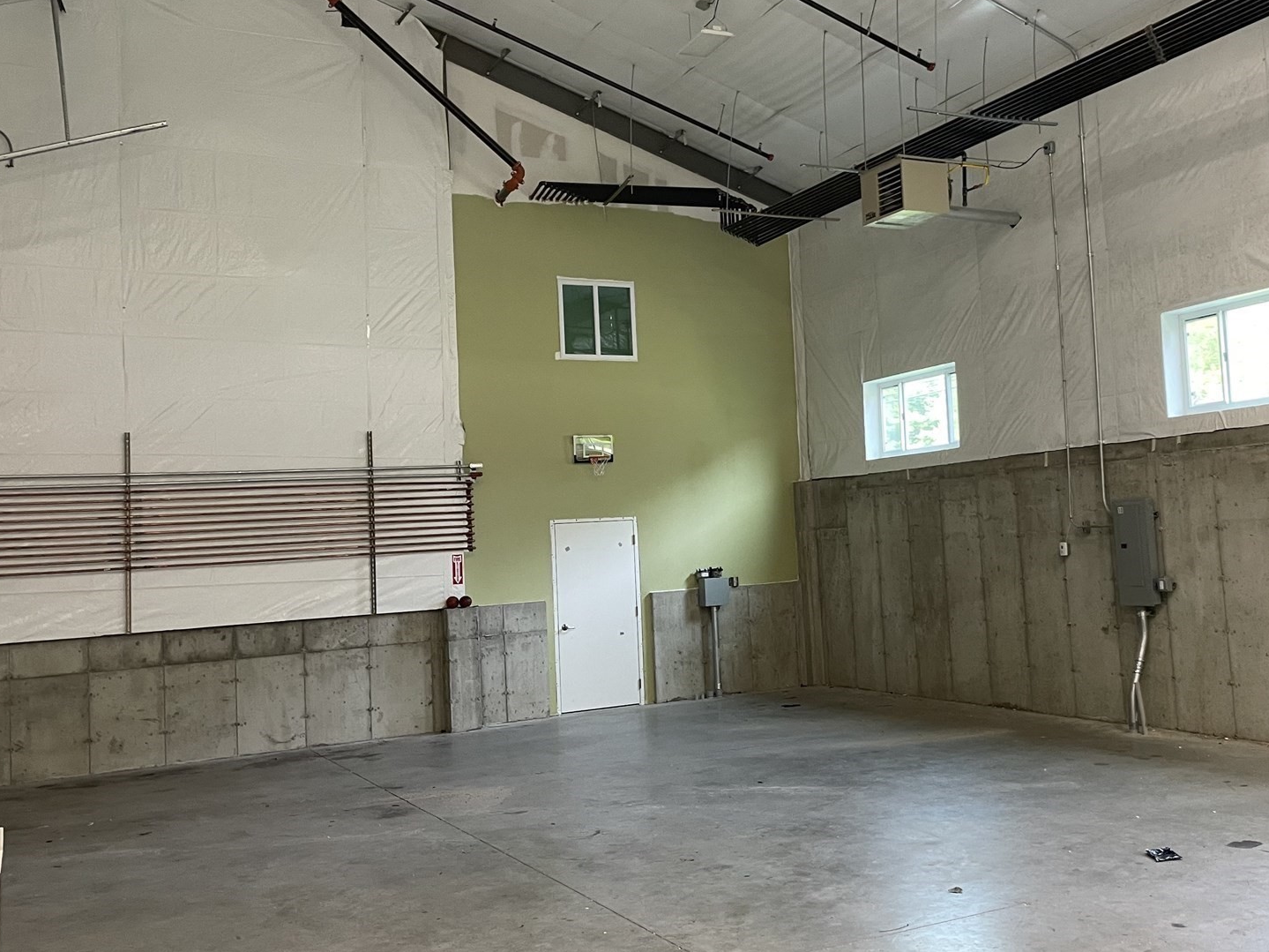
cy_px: 447
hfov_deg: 49.7
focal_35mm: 37
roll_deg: +3.6
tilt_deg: +6.6
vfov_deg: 38.6
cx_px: 793
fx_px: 1356
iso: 100
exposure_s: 1/60
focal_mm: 4.2
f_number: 1.6
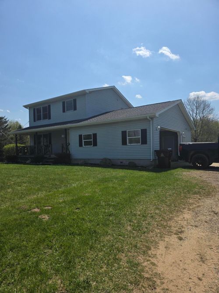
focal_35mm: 23
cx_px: 110
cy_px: 146
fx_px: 194
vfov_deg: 73.9
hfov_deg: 58.9
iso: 64
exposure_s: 1/7944
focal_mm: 6.3
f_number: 1.7
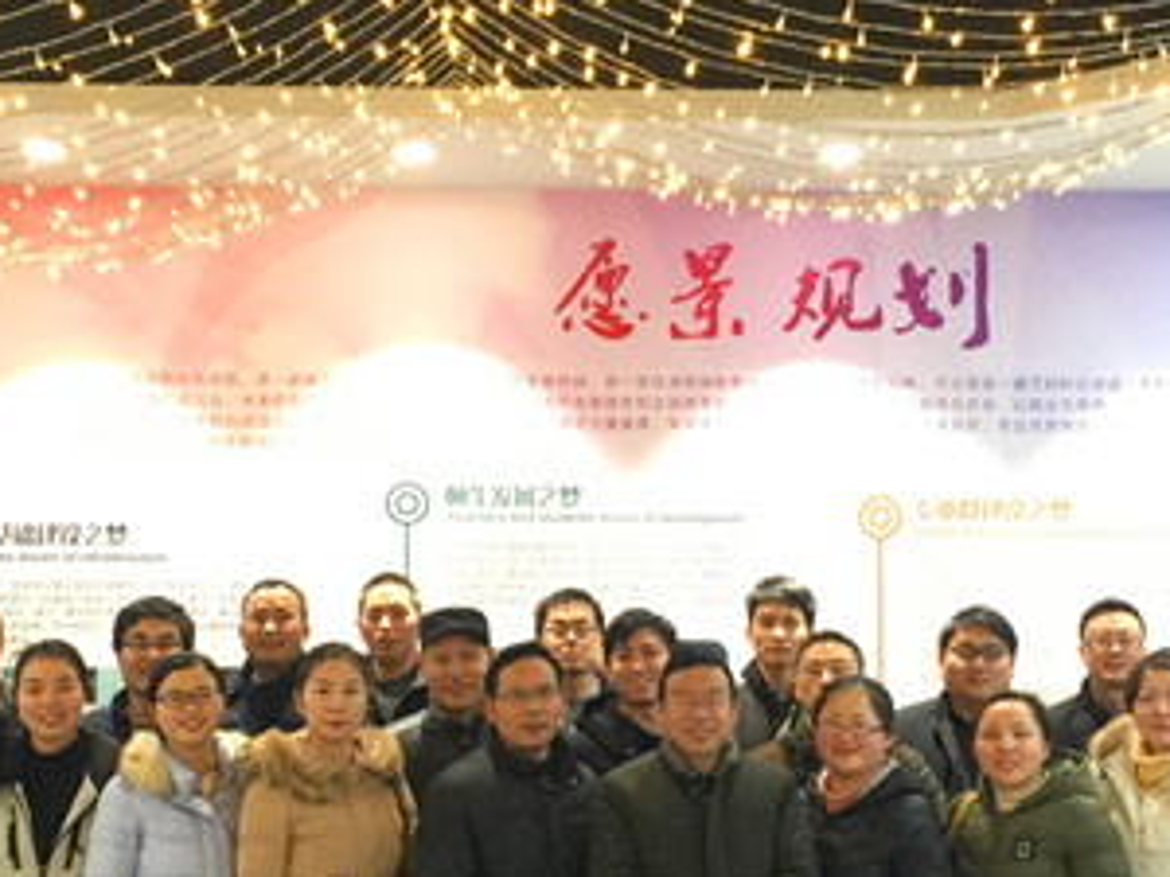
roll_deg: -1.1
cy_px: 526
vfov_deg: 25.2
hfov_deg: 33.2
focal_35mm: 58
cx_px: 562
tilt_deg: +2.4
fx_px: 1960
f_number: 2.2
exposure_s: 1/17
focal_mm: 4.15
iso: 125
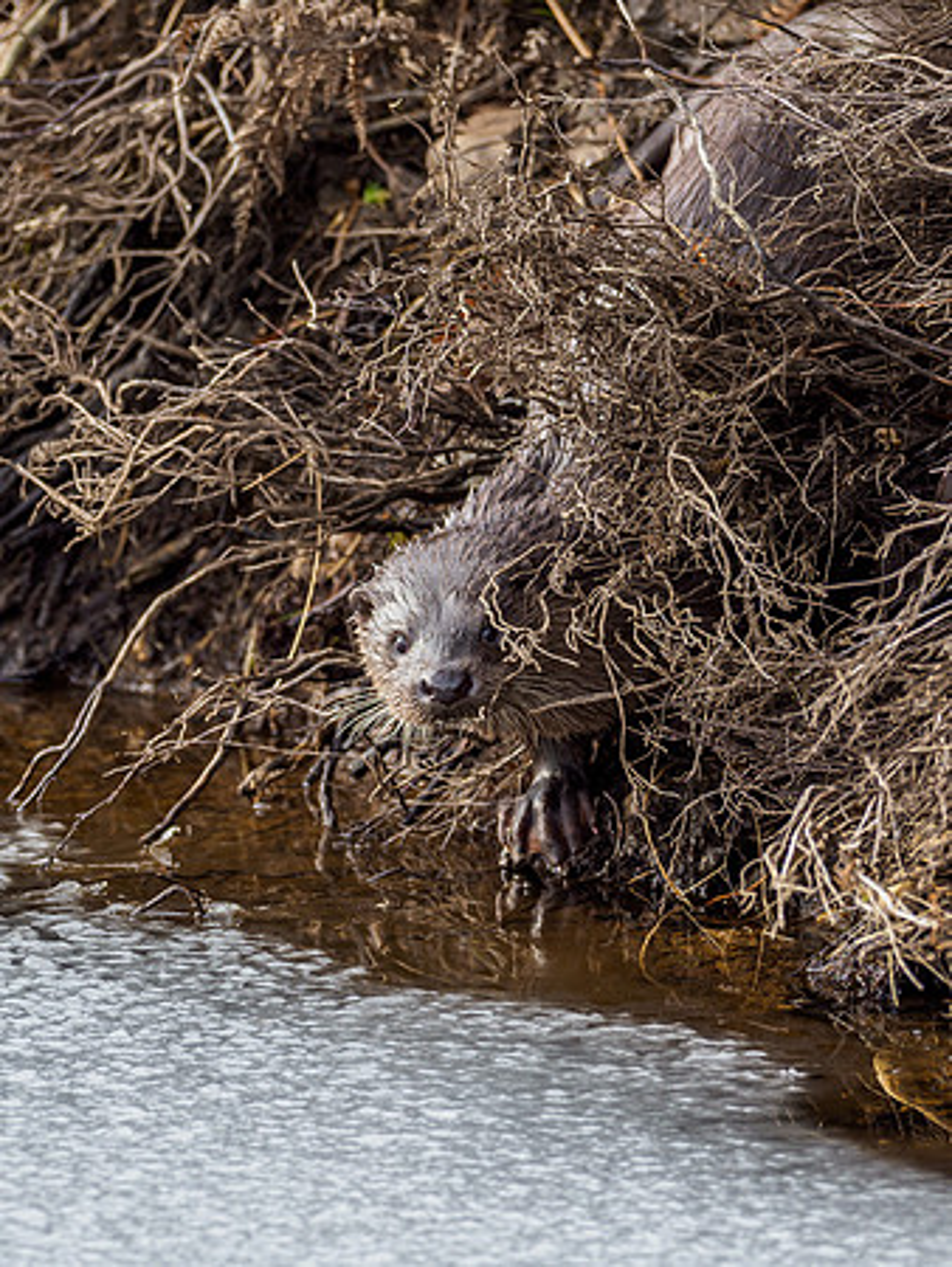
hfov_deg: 1.9
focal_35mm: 801
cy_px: 634
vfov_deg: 2.5
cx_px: 423
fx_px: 29356
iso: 400
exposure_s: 1/250
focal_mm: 300
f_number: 4
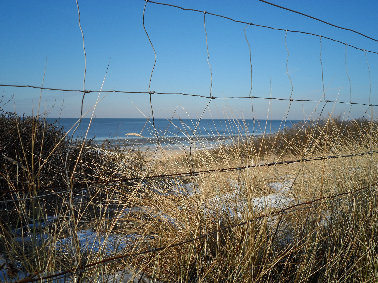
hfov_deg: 51.4
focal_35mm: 36
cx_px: 189
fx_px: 393
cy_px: 142
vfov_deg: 39.7
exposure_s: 1/1500
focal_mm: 6.5
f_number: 3
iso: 80
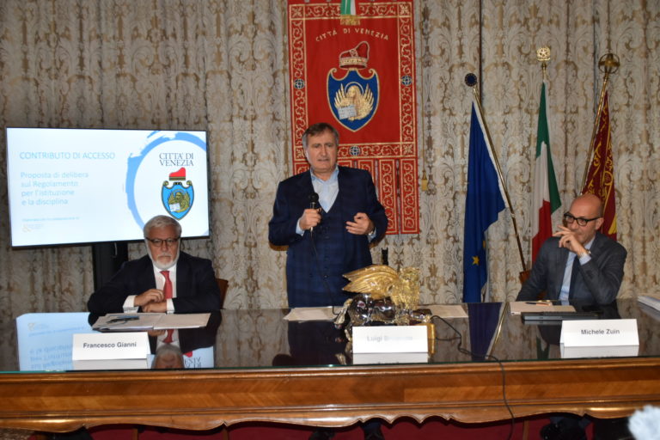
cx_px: 330
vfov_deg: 34.2
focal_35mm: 39
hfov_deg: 49.6
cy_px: 220
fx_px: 715
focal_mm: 26
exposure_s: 1/80
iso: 400
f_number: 4
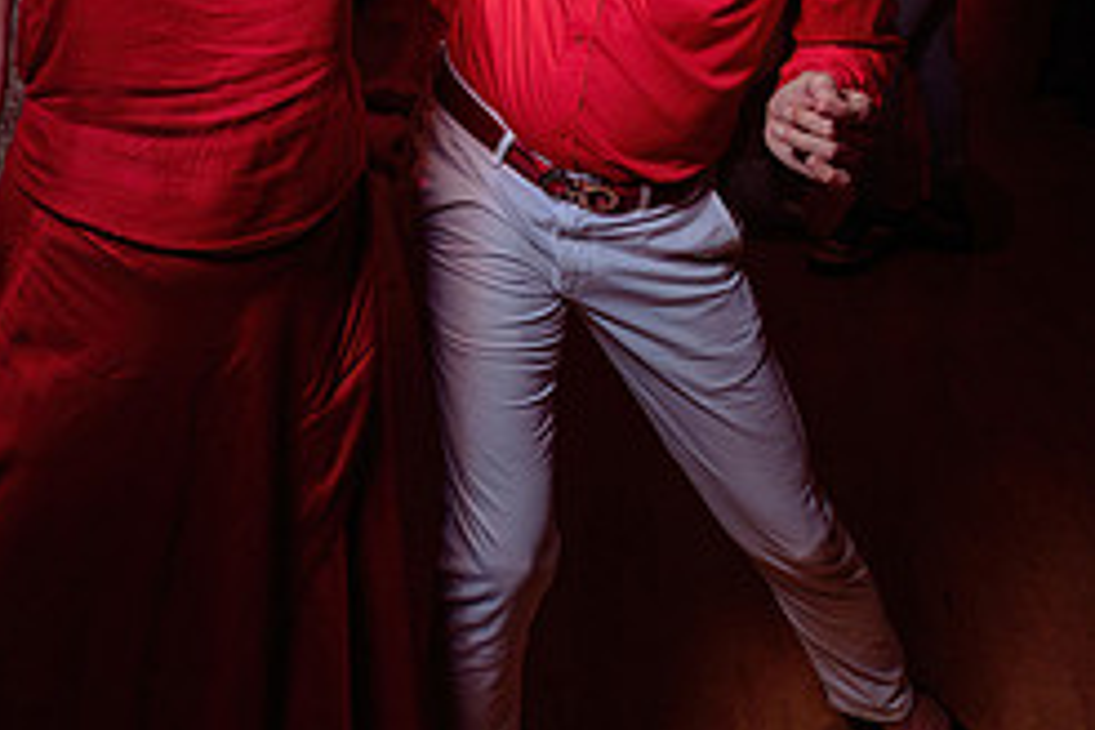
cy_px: -160
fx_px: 1825
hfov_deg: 32.6
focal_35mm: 60
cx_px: 240
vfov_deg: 21.0
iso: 800
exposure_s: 1/60
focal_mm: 24
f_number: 2.8
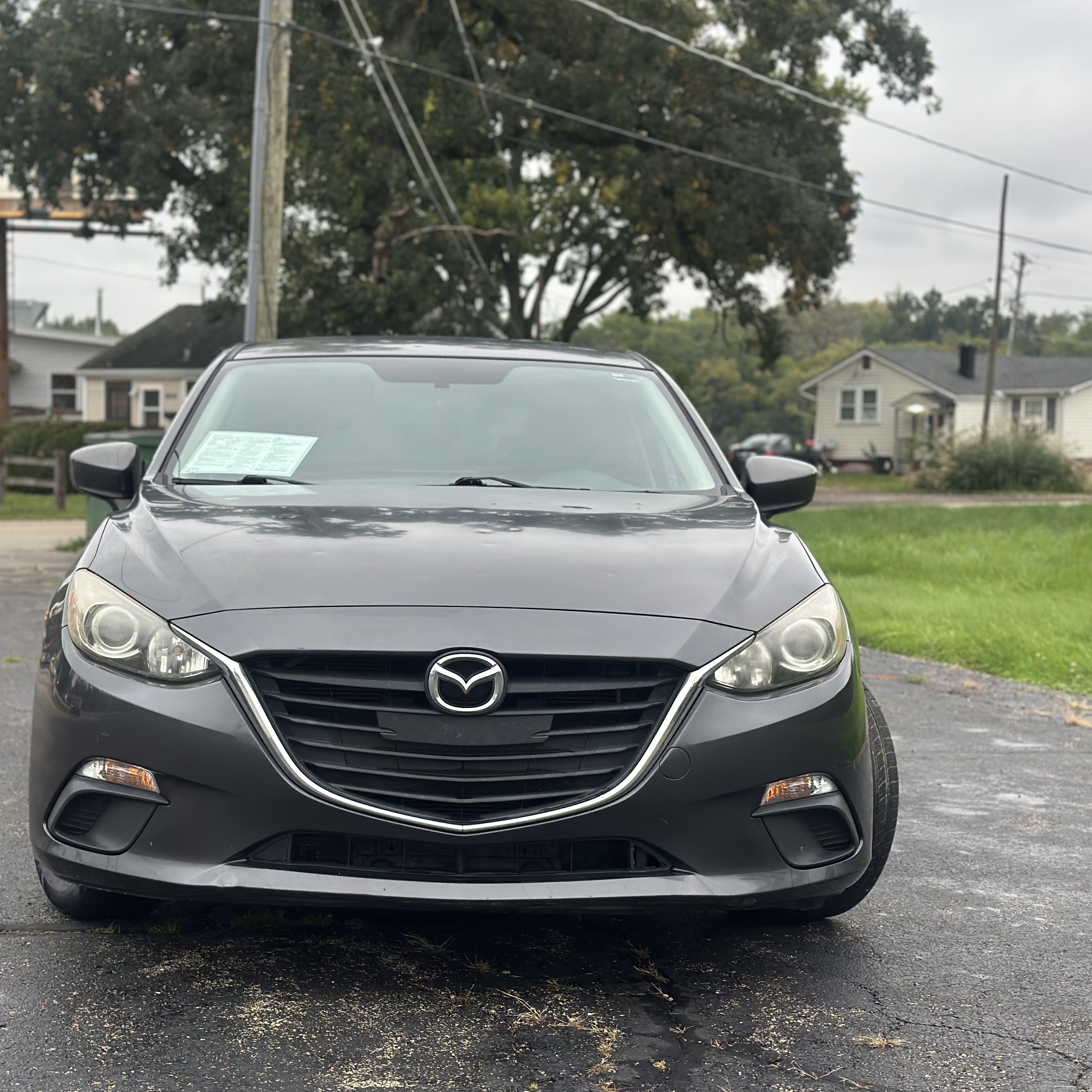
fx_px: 2070
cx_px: 404
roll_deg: -0.9
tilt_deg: -3.4
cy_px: 557
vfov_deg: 29.6
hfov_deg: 29.4
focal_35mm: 58
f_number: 1.78
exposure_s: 1/60
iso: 160
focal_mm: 6.86
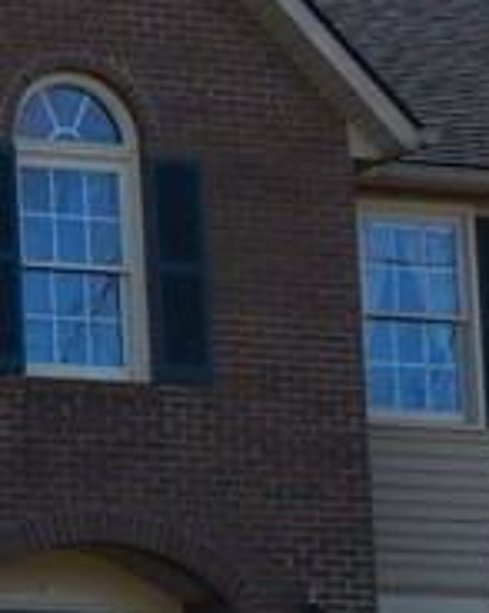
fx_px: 5323
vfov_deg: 6.6
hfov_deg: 5.1
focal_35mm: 294
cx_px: -639
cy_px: 363
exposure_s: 1/800
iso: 125
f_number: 3.8
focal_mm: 9.7
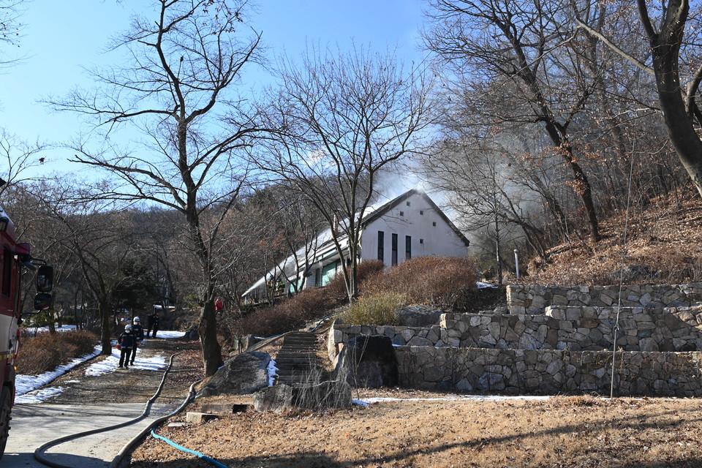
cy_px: 234
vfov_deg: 43.6
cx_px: 351
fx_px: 585
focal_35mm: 30
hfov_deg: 61.9
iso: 100
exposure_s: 1/200
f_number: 7.1
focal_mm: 30
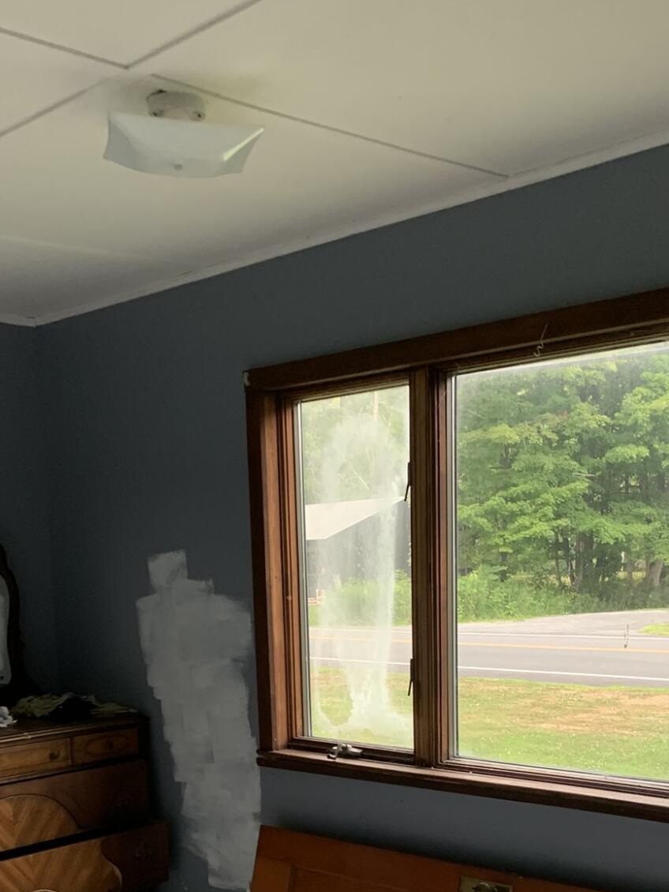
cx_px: 276
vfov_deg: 38.9
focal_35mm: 46
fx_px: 1185
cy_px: 767
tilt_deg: -8.1
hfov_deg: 31.5
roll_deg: +1.3
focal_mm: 4.25
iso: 100
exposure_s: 1/60
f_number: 1.8
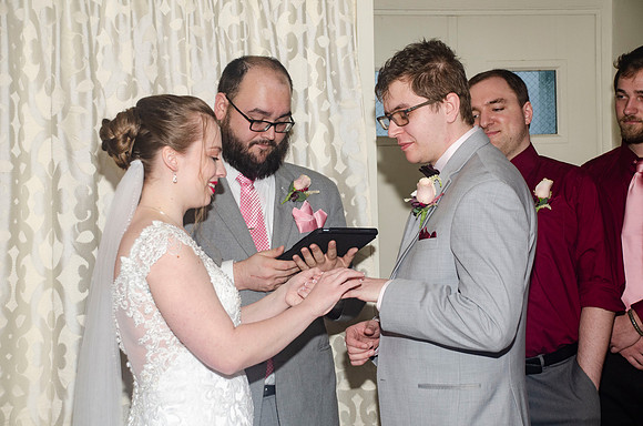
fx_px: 1283
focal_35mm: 72
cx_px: 322
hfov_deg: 28.1
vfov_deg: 18.8
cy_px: 213
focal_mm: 48
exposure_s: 1/60
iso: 400
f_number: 5.6
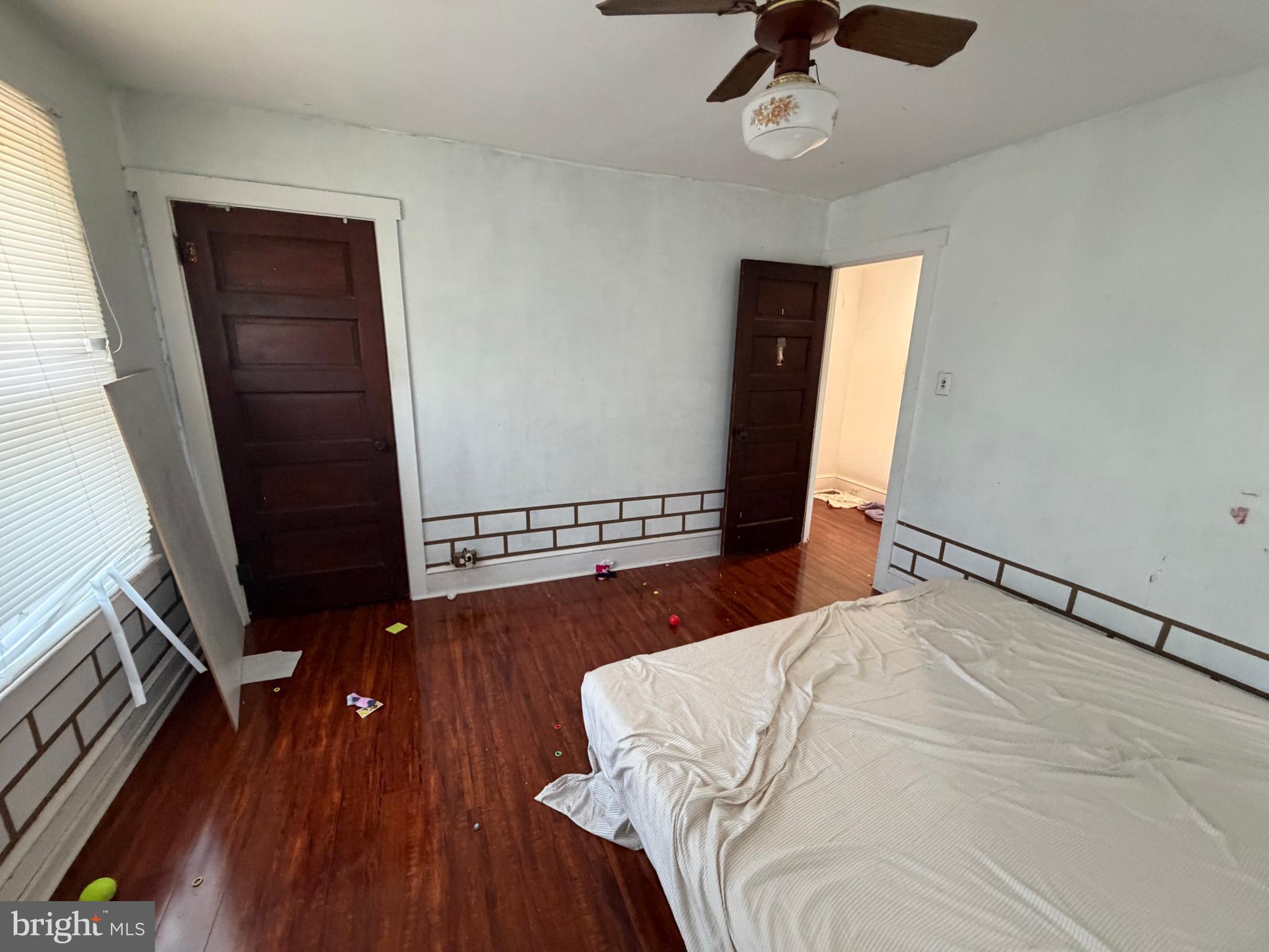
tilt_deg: -12.8
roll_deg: +1.0
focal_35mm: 14
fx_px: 513
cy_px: 476
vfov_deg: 85.7
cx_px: 634
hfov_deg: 102.1
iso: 500
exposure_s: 1/60
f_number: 2.2
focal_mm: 2.22
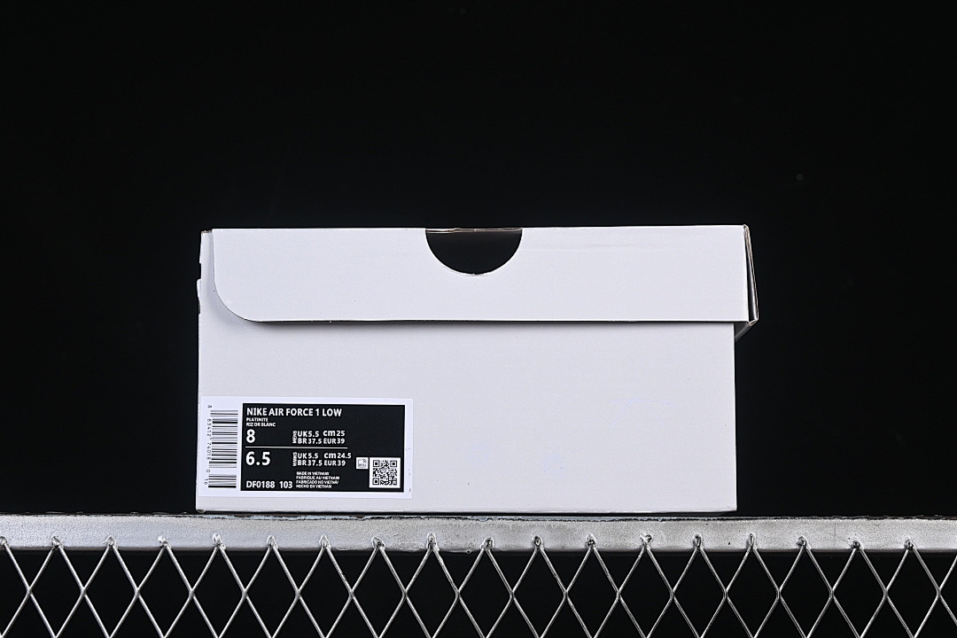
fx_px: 1994
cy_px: 319
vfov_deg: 18.2
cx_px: 478
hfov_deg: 27.0
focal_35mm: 75
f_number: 8
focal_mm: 50
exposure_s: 1/60
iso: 160
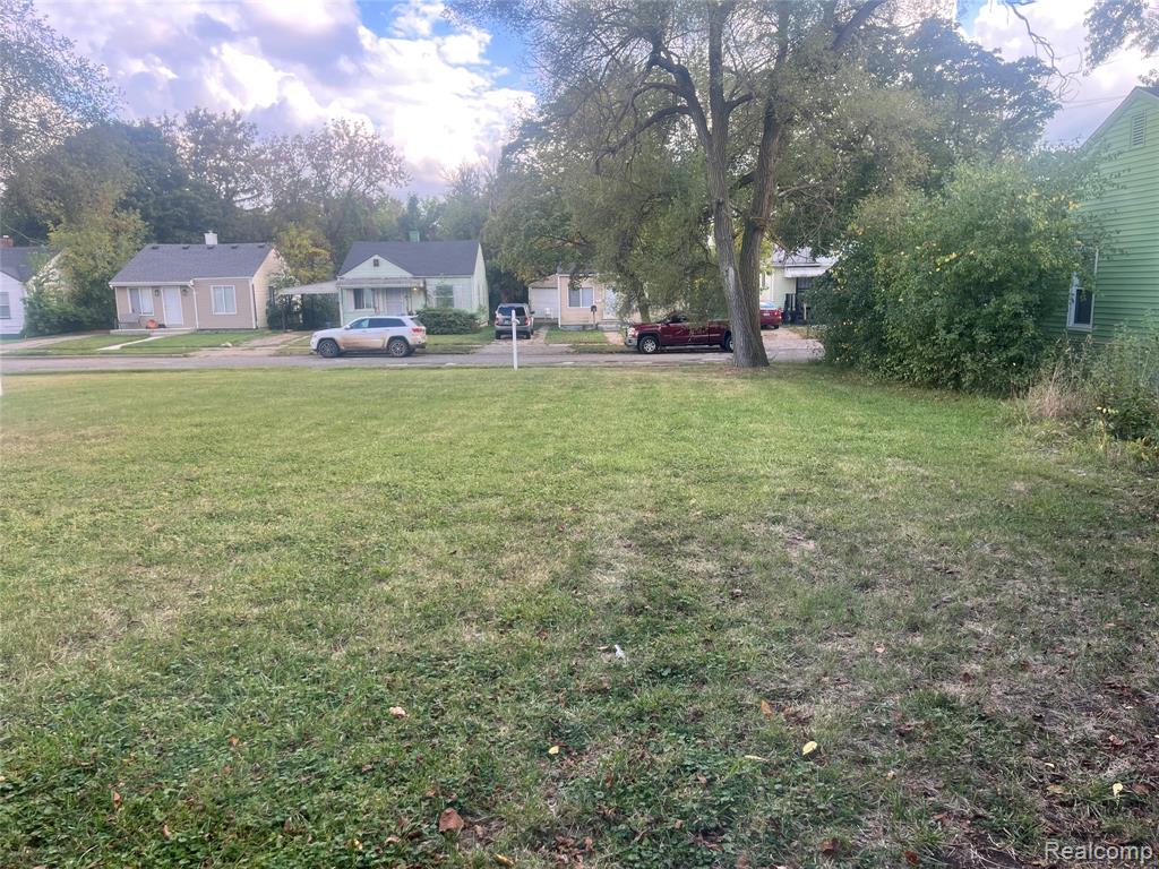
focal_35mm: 26
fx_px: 871
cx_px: 580
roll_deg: +0.8
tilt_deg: -9.0
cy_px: 434
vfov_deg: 53.1
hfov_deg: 67.3
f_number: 1.6
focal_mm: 5.1
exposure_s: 1/337
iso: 50
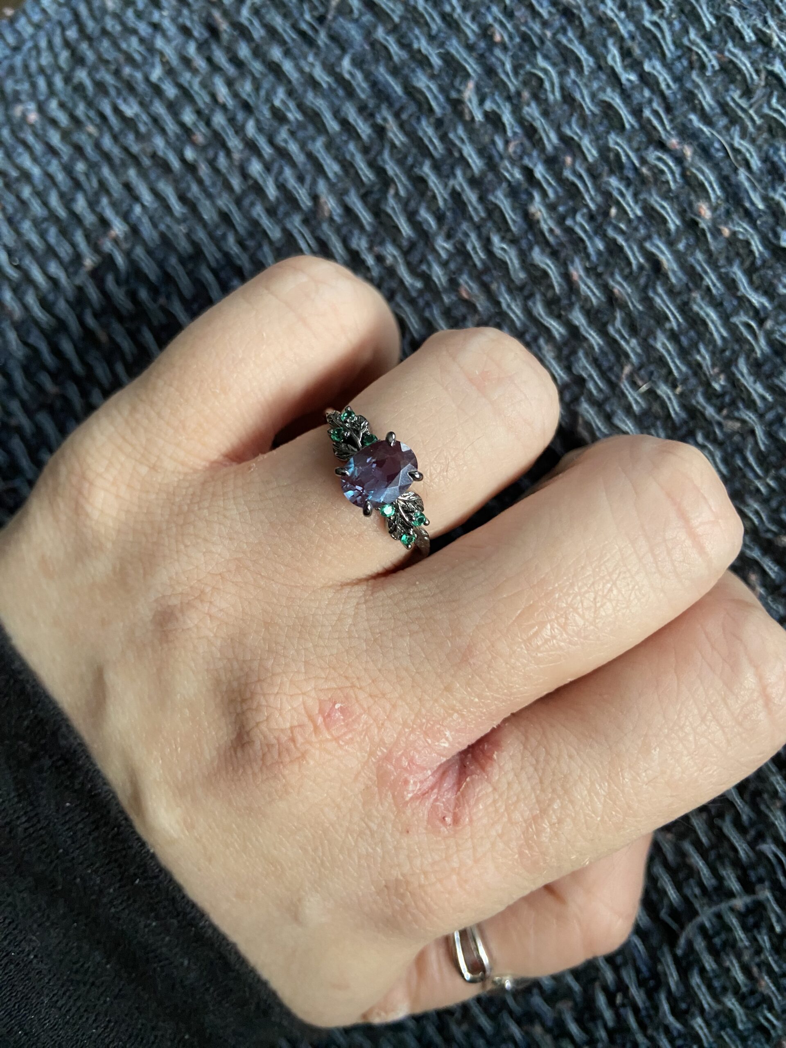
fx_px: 757
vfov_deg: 69.4
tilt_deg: -73.5
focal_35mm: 25
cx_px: 393
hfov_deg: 54.9
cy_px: 524
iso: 250
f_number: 1.8
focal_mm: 4.25
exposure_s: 1/60
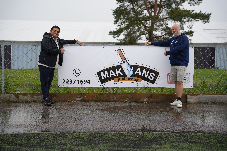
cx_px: 114
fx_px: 365
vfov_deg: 23.4
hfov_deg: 34.5
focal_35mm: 58
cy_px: 76
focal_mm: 57.9
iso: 200
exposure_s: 1/160
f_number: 4
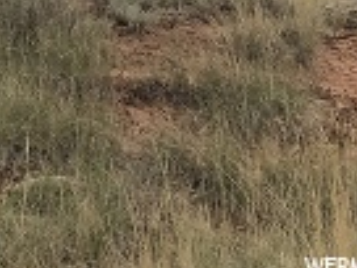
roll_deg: -0.9
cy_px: -355
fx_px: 1361
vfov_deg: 10.0
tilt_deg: +11.8
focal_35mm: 132
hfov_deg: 12.4
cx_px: -452
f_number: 1.8
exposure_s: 1/2825
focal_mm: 3.99
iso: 20
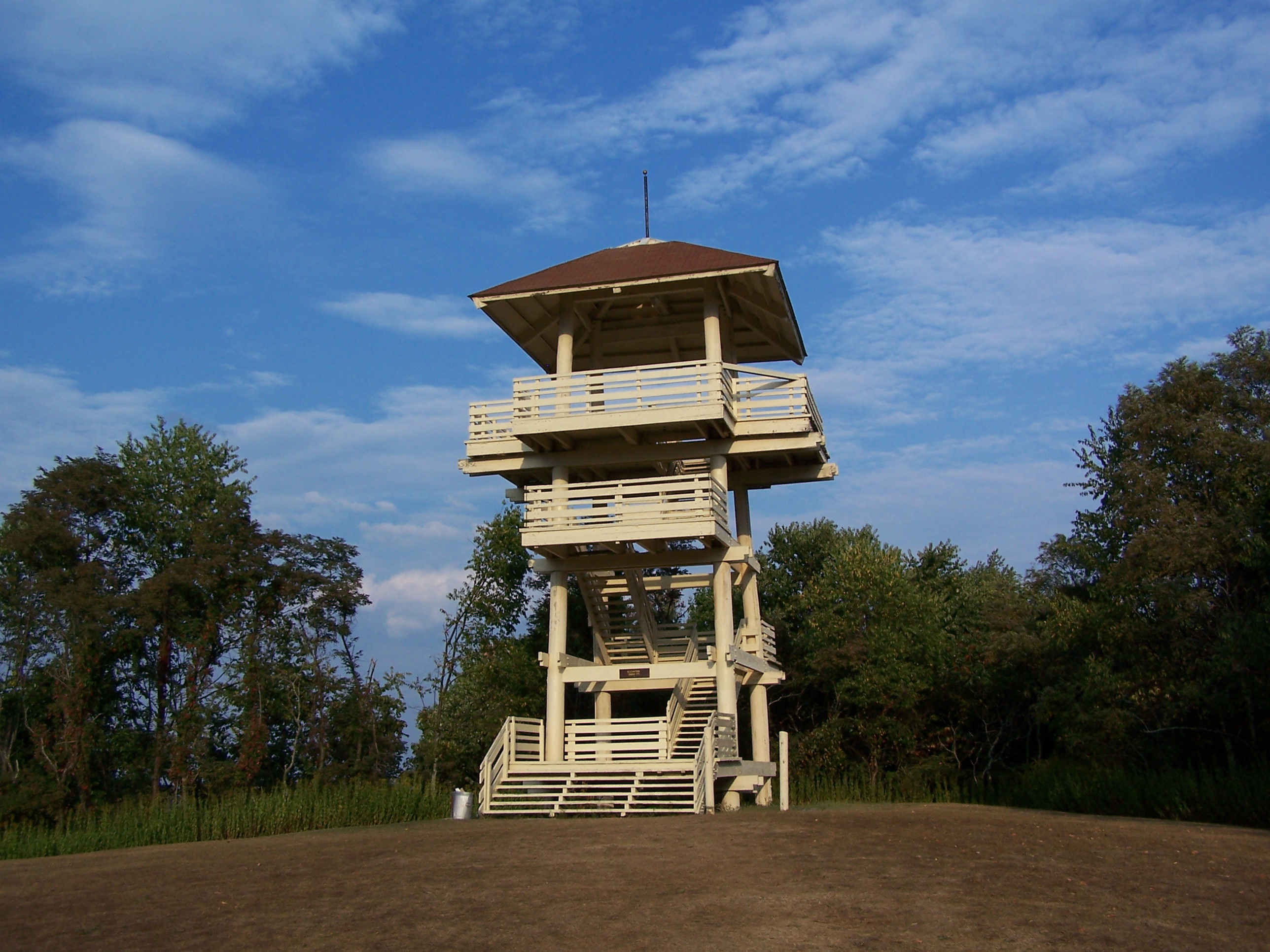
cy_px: 476
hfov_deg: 49.0
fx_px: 1394
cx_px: 635
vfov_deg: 37.7
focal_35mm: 38
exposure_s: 1/800
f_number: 4
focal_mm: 6.3
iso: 80
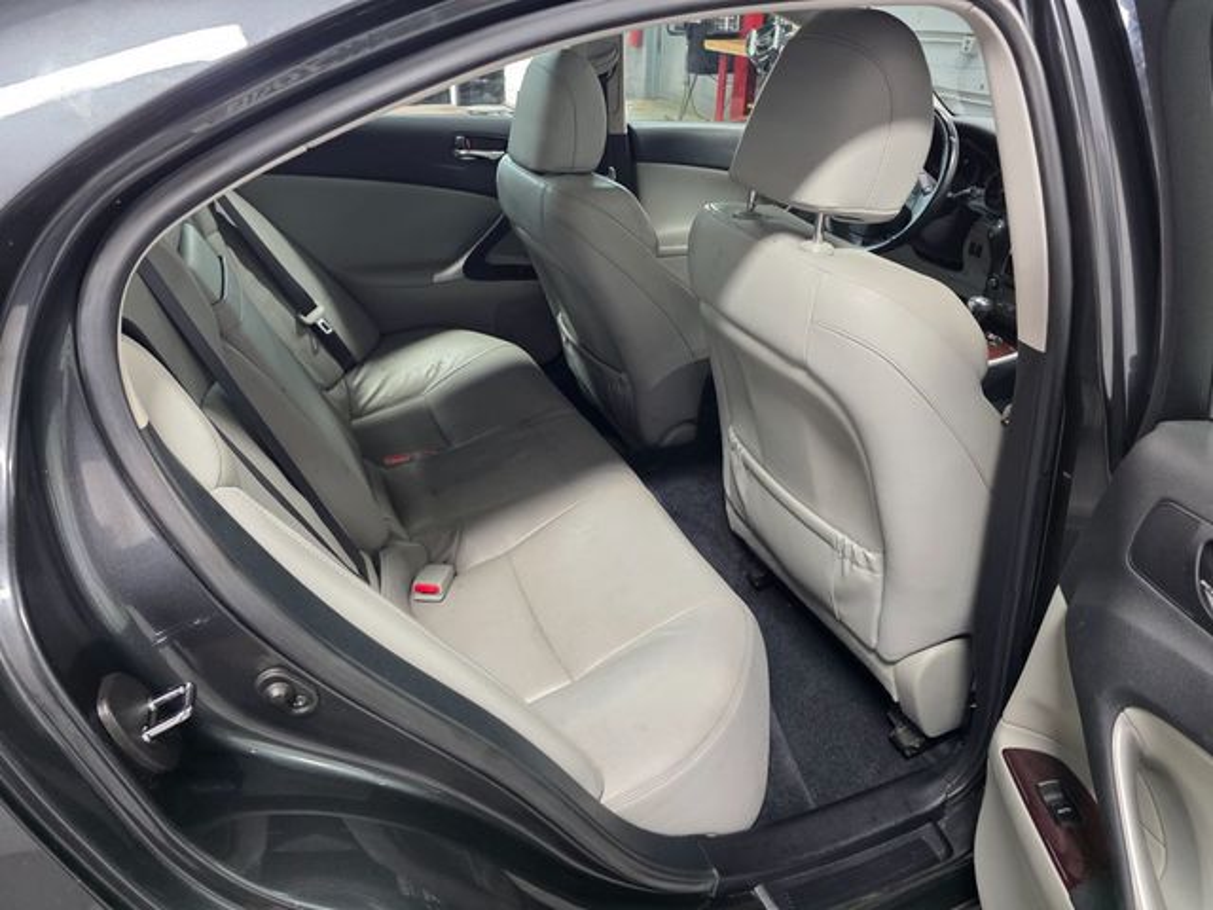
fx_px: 806
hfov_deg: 73.9
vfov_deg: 58.9
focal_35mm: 23
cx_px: 606
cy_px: 455
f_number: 1.7
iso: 400
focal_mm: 6.3
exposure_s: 1/120
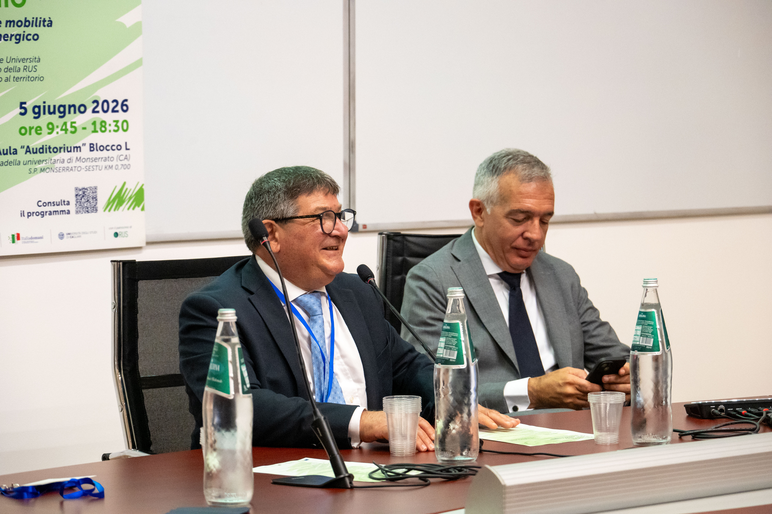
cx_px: 386
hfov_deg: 17.8
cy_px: 257
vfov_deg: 11.9
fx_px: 2466
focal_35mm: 115
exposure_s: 1/160
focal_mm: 115
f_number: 6.7
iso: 11400
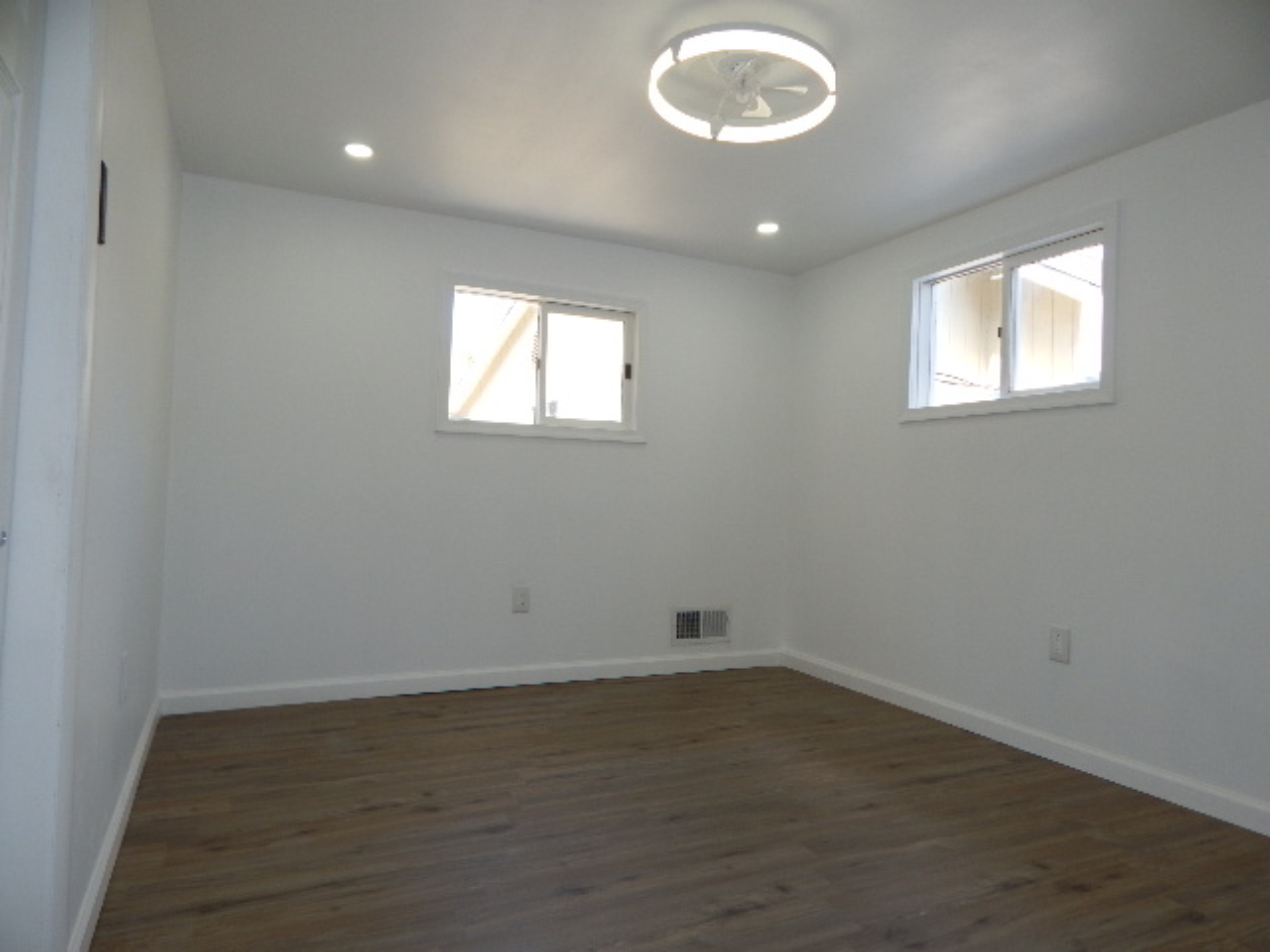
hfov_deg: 76.4
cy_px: 476
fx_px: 807
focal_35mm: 22
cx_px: 635
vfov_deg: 61.1
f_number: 3
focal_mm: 4
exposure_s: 1/125
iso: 125
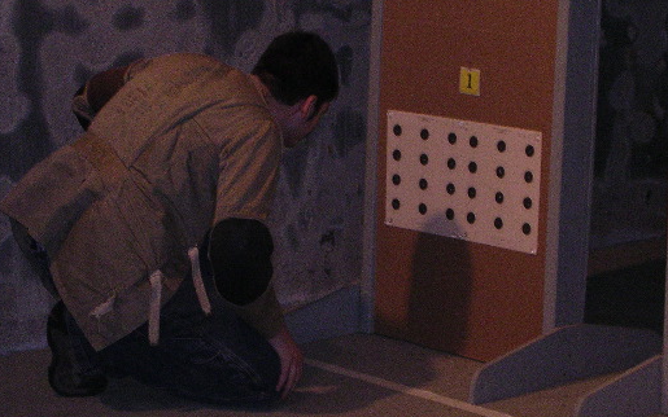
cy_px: 208
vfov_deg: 9.0
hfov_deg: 14.4
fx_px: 2640
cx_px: 297
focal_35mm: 145
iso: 400
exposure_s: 1/60.1
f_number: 4.8
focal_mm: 16.7
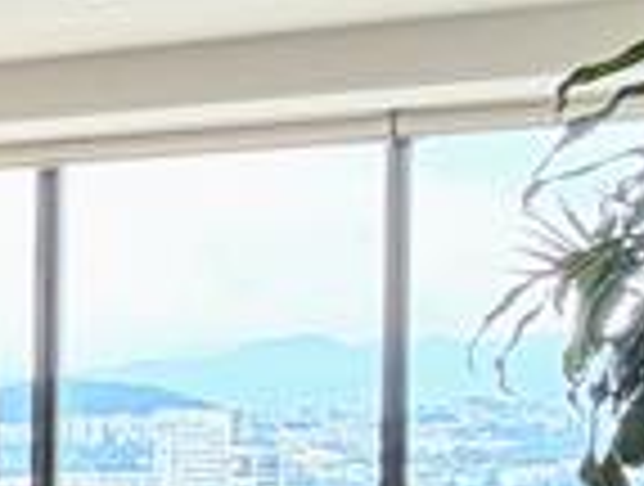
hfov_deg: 13.5
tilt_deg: -0.6
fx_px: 1865
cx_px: -950
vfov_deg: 14.7
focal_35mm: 100
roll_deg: +0.1
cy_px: 423
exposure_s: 1/121
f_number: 2.2
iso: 160
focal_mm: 2.22
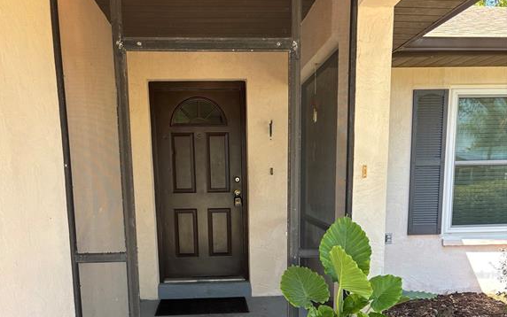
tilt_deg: -10.8
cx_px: 254
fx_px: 511
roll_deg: +1.2
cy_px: 274
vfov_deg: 33.0
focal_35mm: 37
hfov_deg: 52.7
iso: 40
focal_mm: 5.96
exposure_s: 1/140
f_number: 1.6
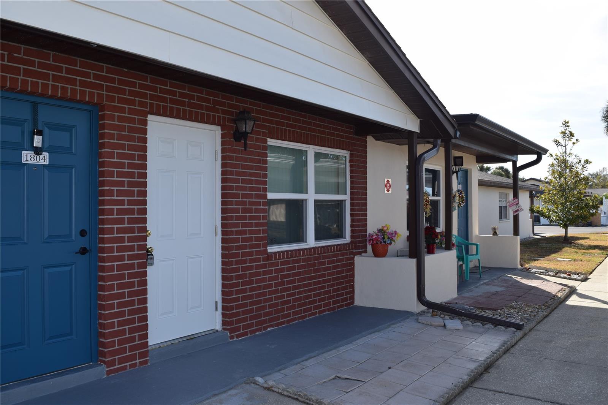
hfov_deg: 59.5
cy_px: 202
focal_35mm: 32
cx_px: 304
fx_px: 532
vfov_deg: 41.7
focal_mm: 21
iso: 100
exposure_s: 1/200
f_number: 8
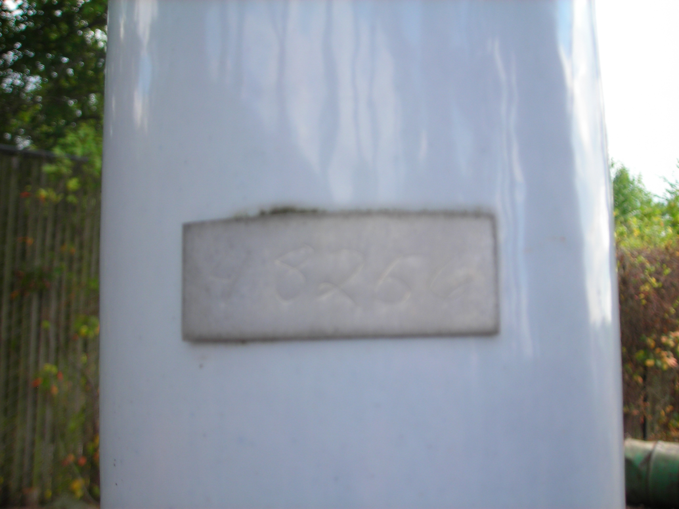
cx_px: 340
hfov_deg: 49.0
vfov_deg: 37.7
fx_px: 745
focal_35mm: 38
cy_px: 254
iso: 50
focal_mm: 6.3
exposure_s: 1/135
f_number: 3.2
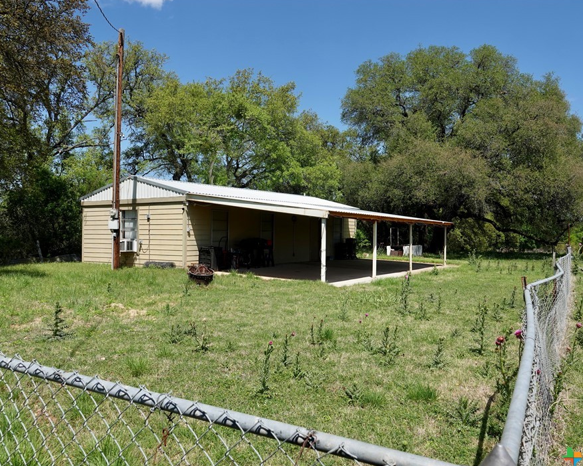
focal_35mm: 28
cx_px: 297
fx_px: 483
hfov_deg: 62.2
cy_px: 239
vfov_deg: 51.5
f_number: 4
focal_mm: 8.8
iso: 100
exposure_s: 1/800
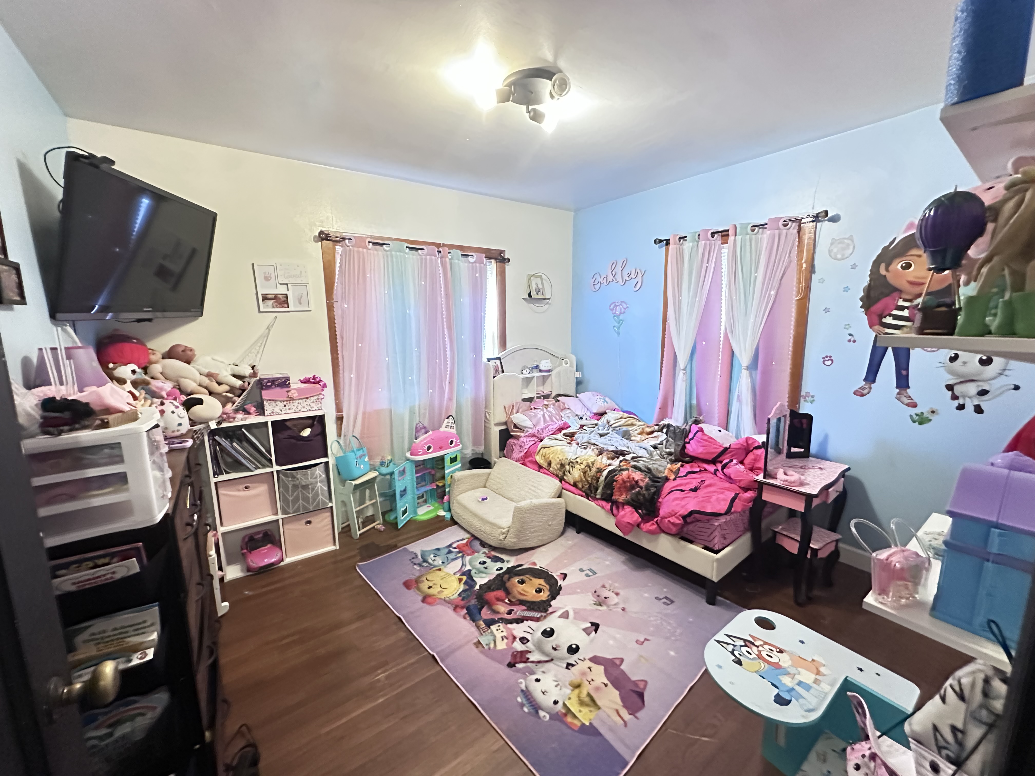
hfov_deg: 102.1
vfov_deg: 85.7
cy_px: 388
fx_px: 419
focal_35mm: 14
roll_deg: +0.5
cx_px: 518
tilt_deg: -8.7
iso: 1250
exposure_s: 1/40
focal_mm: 2.22
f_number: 2.2
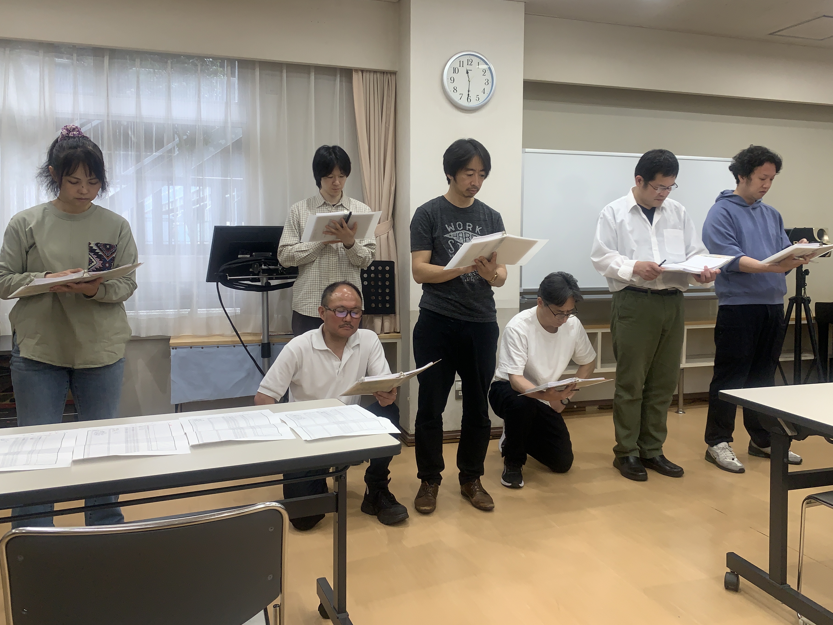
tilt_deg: -3.1
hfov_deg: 61.6
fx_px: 698
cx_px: 438
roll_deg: -0.3
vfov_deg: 48.2
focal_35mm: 29
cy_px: 281
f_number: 1.8
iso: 80
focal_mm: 4.25
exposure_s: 1/121
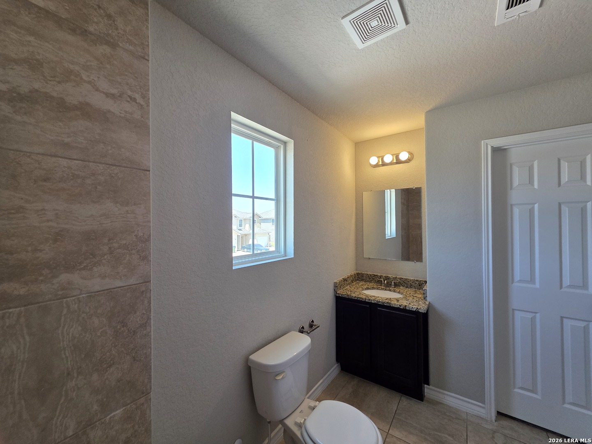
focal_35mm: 13
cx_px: 296
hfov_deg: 106.2
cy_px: 222
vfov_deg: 89.9
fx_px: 222
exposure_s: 1/120
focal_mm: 2.2
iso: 100
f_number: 1.9
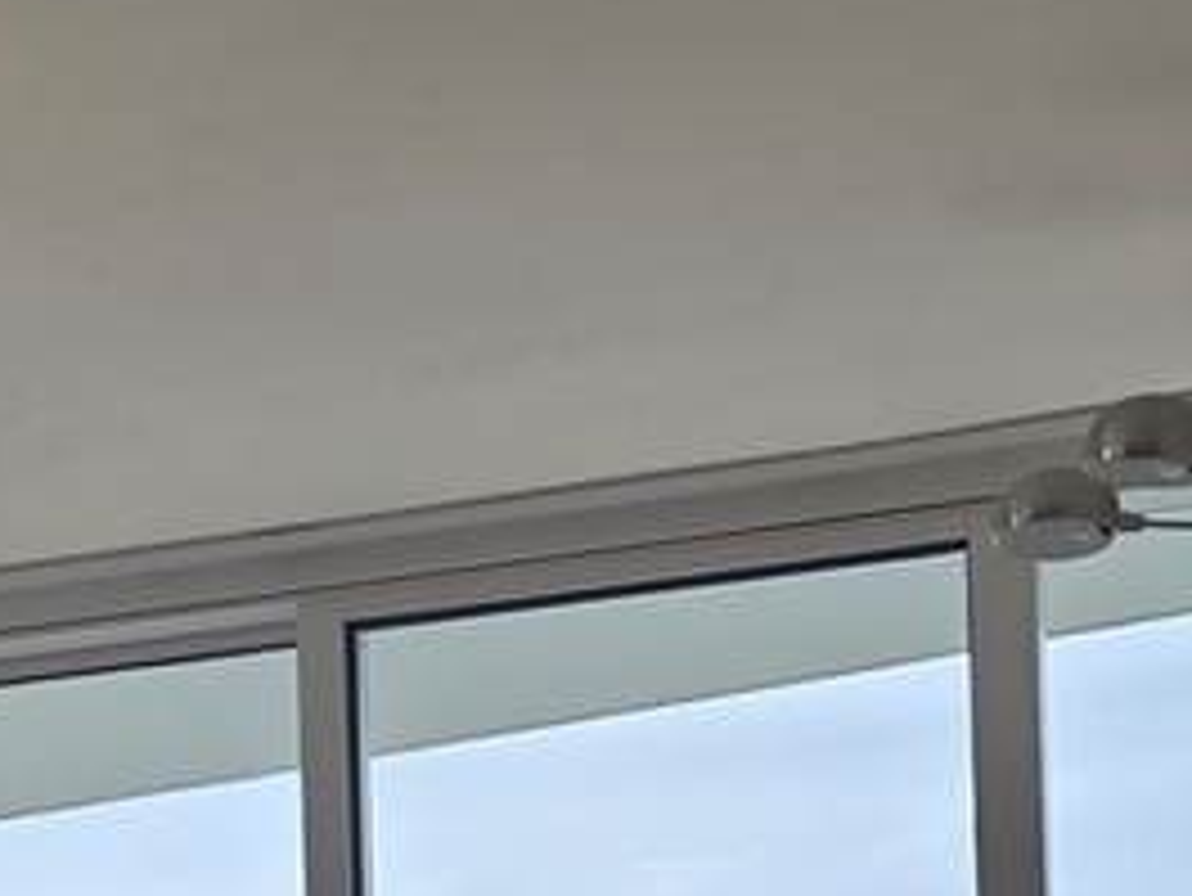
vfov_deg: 12.3
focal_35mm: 111
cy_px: 1589
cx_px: -99
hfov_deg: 17.2
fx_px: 3824
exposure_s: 1/272
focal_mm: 6.3
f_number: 1.7
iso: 12
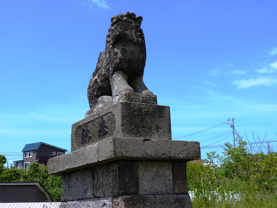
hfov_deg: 36.2
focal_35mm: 53
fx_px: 424
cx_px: 138
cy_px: 104
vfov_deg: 27.5
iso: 80
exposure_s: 1/320
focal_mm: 9.5
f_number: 5.6
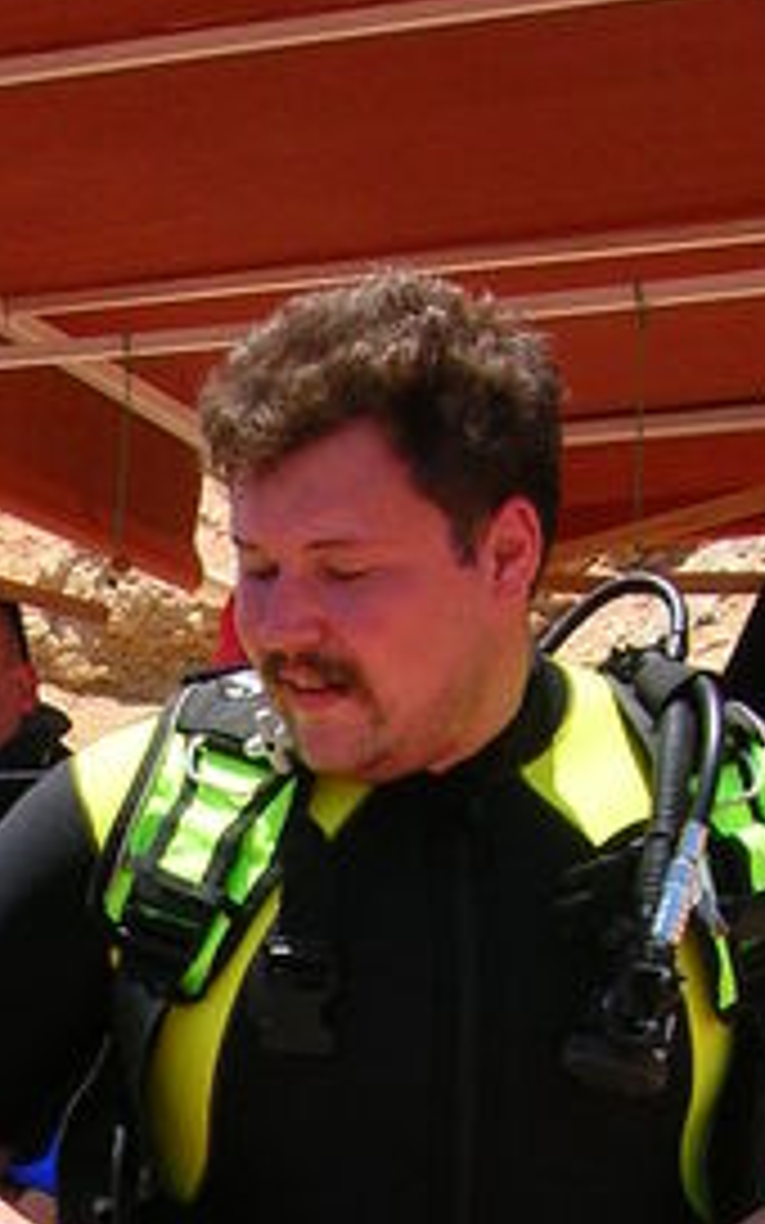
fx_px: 3536
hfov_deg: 12.2
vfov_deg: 18.3
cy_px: 1588
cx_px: -25
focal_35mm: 106
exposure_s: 1/254
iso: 50
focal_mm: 5.7
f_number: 4.9
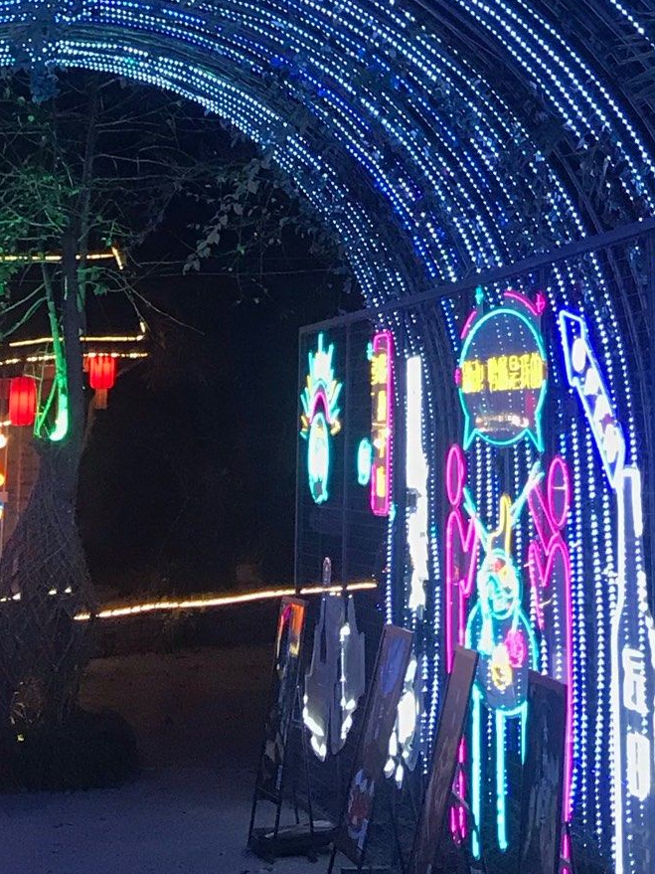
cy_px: -442
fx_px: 2195
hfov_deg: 16.9
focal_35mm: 87
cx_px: 457
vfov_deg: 19.5
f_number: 1.8
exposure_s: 1/33
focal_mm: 3.99
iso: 32
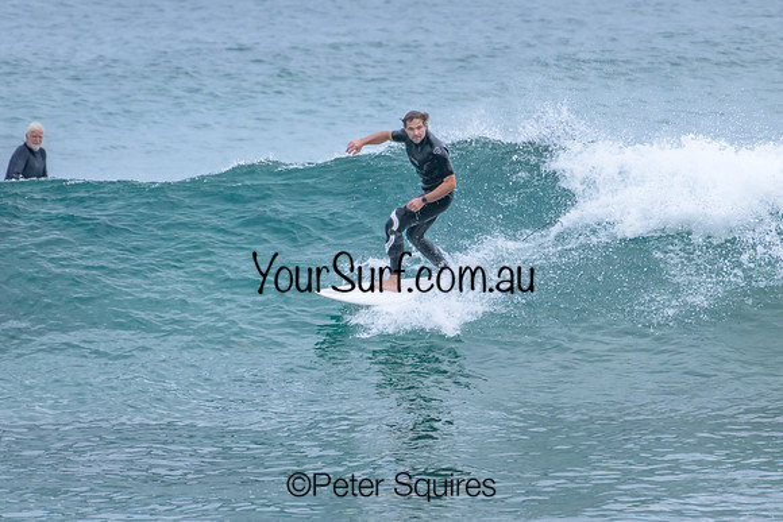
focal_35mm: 1000
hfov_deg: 2.1
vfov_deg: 1.4
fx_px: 21754
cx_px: 392
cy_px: 261
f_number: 11
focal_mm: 1000
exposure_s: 1/2000
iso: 2500
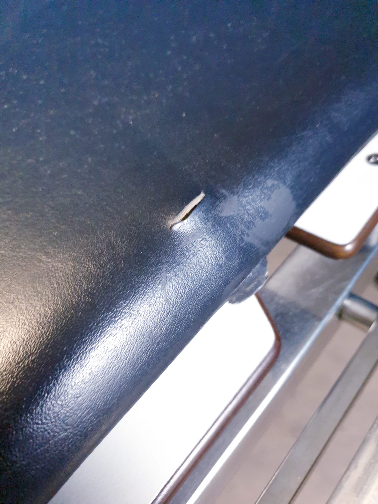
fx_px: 379
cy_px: 252
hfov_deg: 53.1
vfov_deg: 67.3
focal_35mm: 26
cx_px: 189
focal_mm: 4.3
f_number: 1.5
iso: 320
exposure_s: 1/50
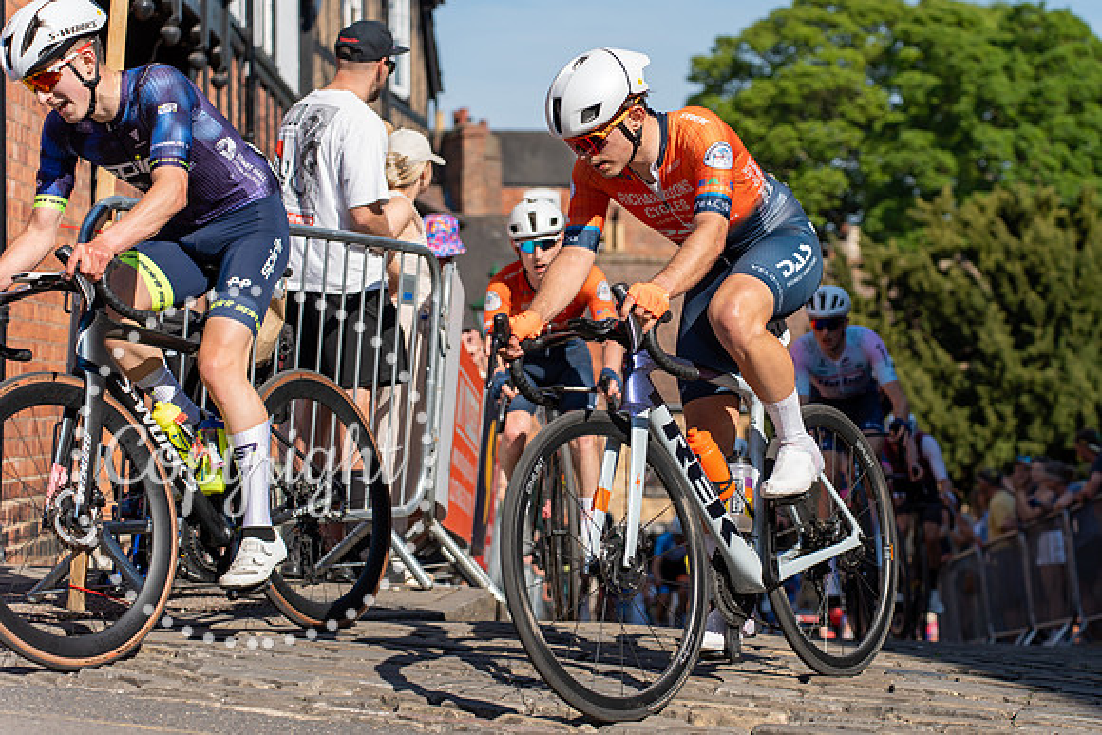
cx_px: 669
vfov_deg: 15.4
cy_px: 343
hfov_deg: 22.9
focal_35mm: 89
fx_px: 2715
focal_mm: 73
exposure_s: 1/1000
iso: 100
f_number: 3.5
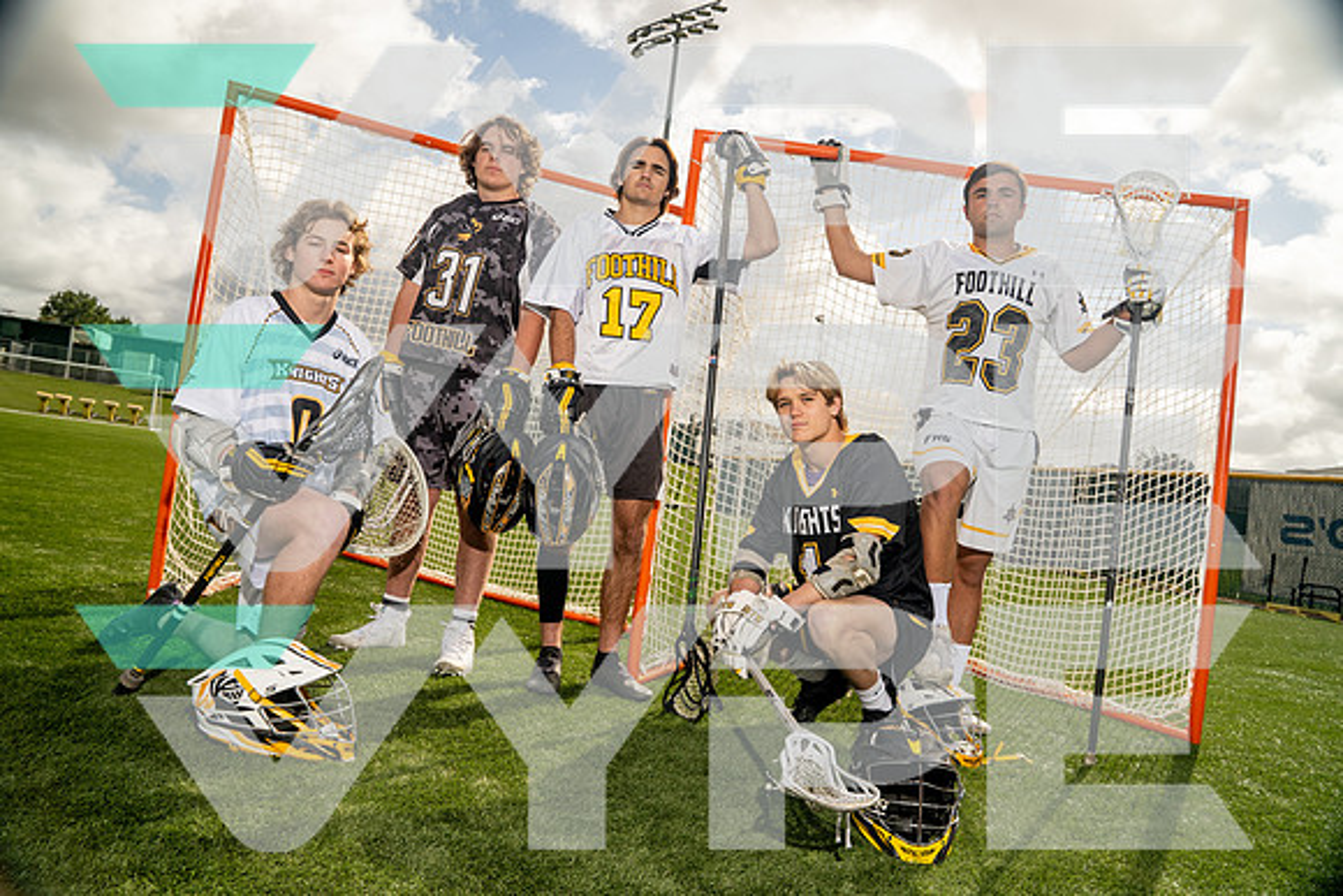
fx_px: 933
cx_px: 672
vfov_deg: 51.3
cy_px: 448
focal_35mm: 25
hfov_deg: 71.5
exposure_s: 1/250
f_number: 8
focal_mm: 25
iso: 200
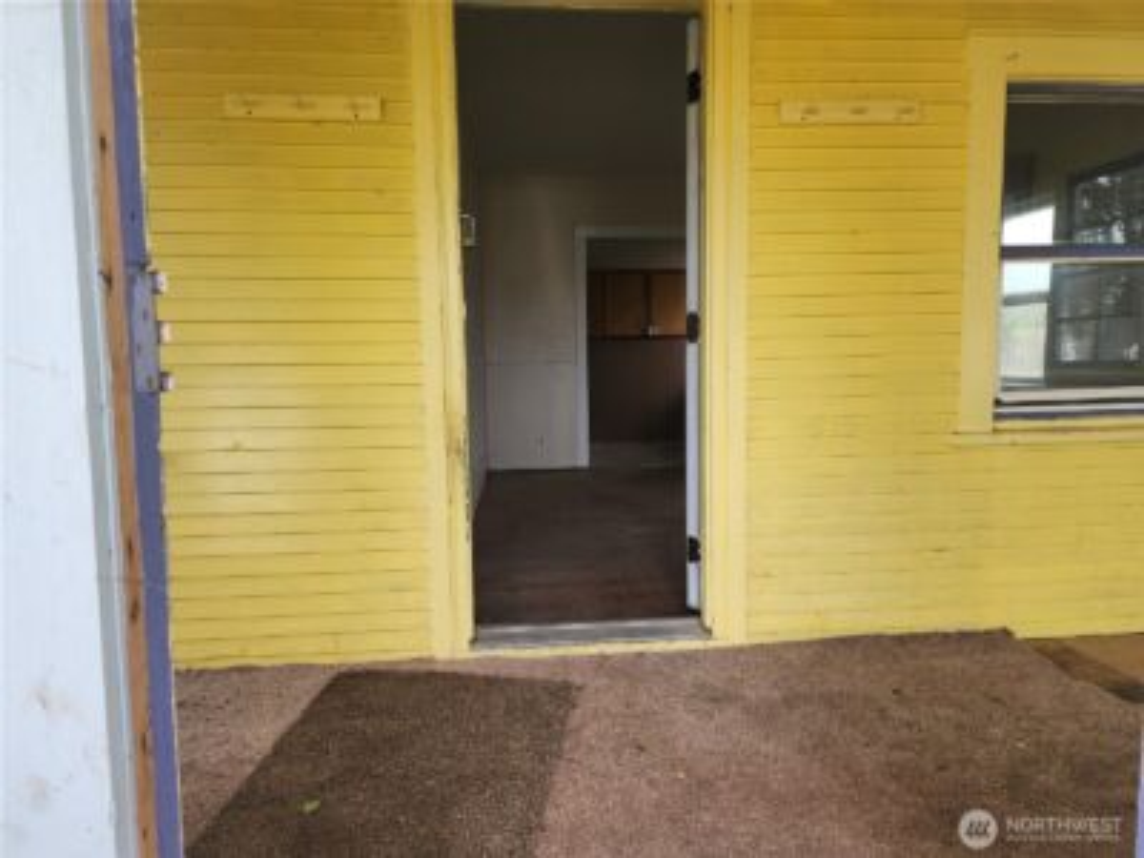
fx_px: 760
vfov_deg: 58.9
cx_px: 572
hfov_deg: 73.9
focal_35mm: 23
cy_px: 429
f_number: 1.8
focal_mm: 6.4
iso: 40
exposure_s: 1/180
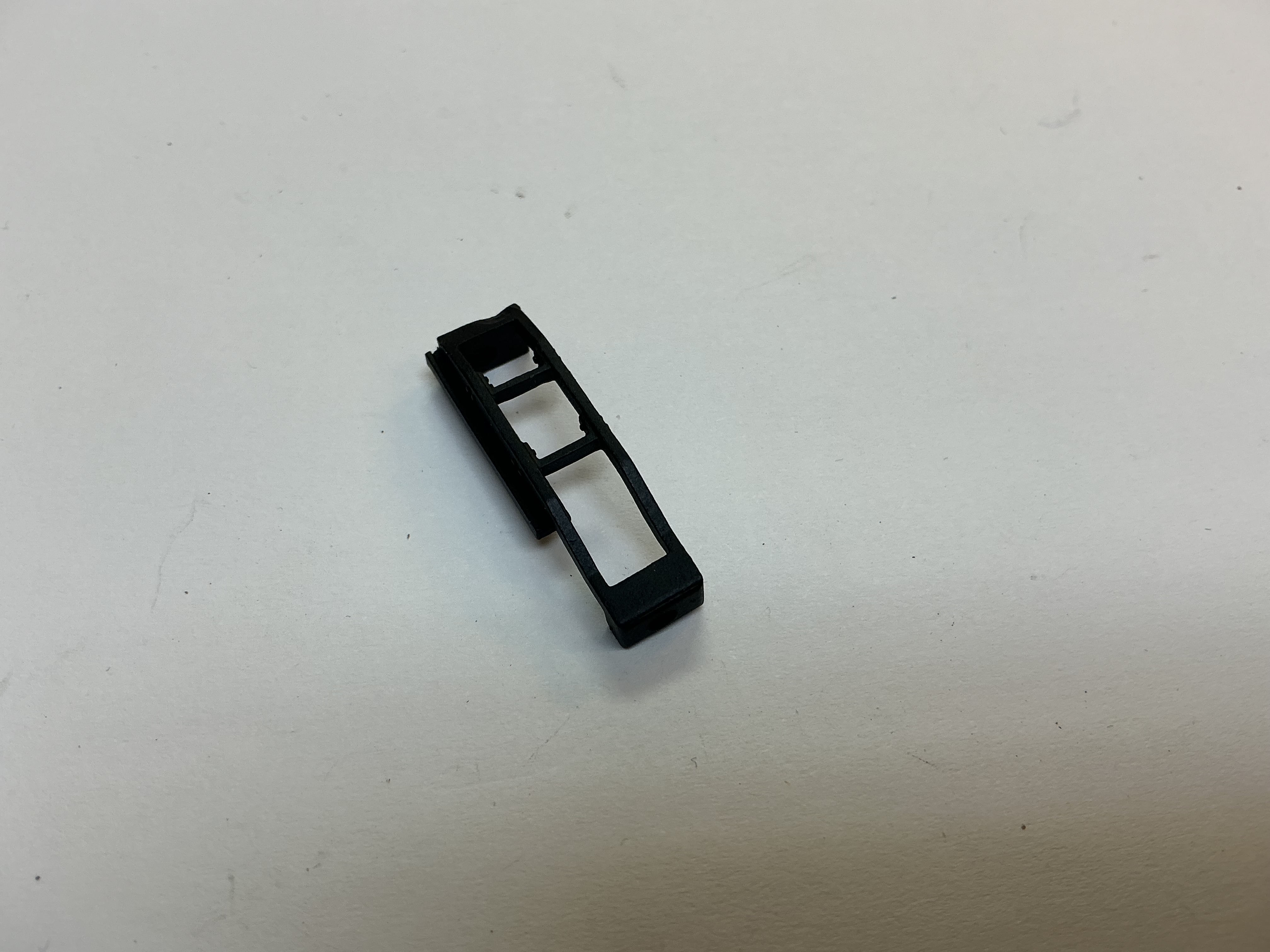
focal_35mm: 29
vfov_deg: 48.2
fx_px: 1064
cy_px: 476
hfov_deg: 61.7
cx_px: 635
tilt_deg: -61.2
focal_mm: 3
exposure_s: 1/120
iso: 25
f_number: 1.8
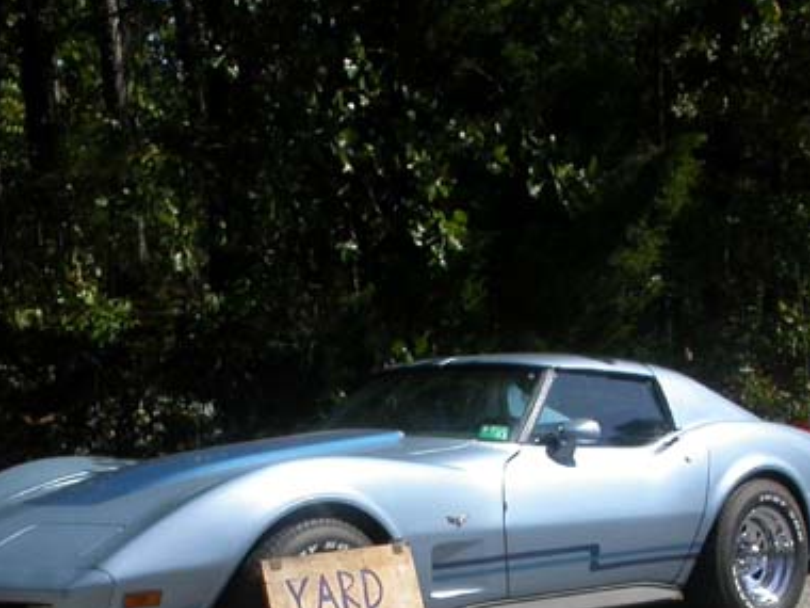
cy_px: 561
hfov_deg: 24.4
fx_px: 1872
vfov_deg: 18.1
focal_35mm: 80
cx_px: 364
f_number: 7.5
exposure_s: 1/337
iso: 100
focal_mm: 7.85
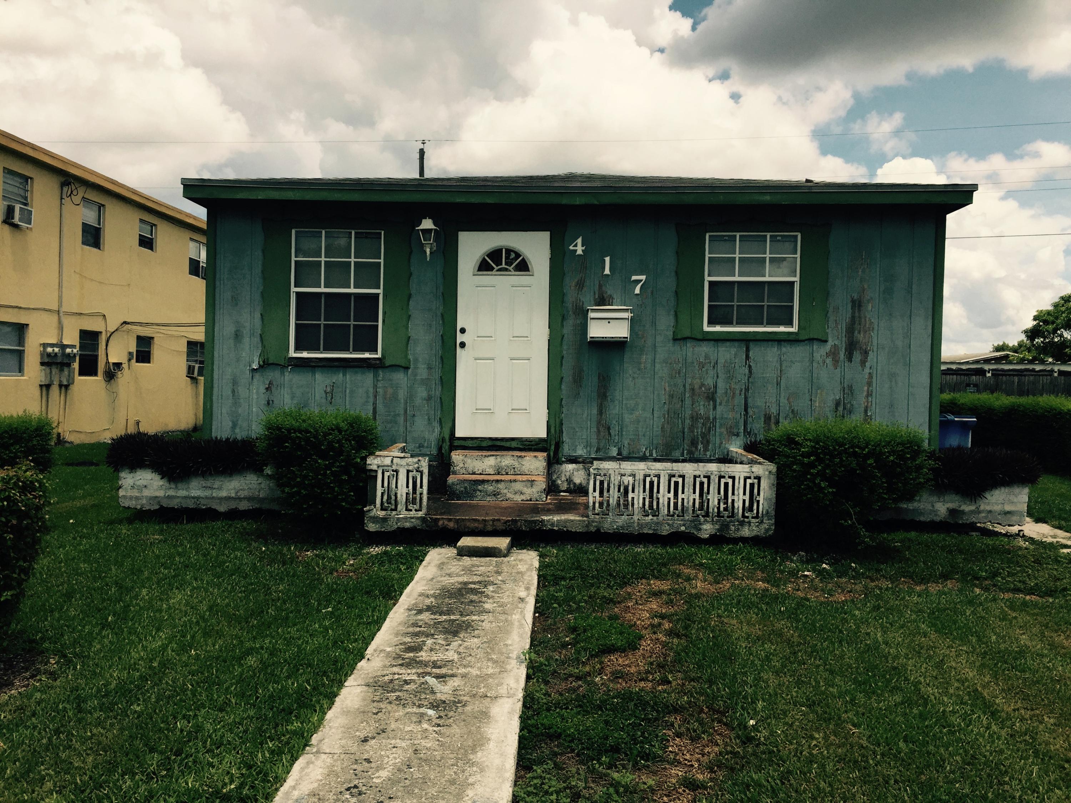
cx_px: 536
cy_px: 402
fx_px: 897
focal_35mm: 29
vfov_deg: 48.2
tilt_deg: -1.6
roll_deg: -1.5
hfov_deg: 61.7
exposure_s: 1/3300
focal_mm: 4.15
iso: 32
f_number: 2.2
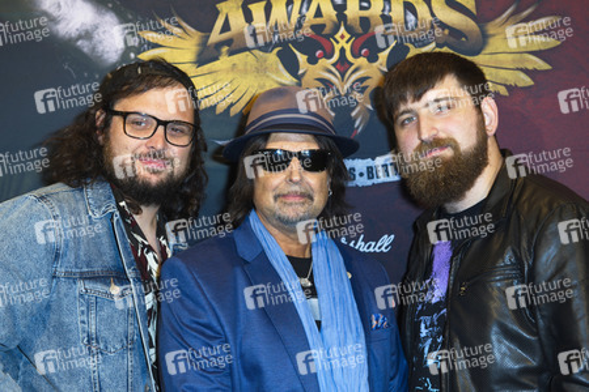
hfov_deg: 34.5
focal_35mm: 58
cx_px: 294
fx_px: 949
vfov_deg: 23.4
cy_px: 196
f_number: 5
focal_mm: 58
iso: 500
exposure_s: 1/250
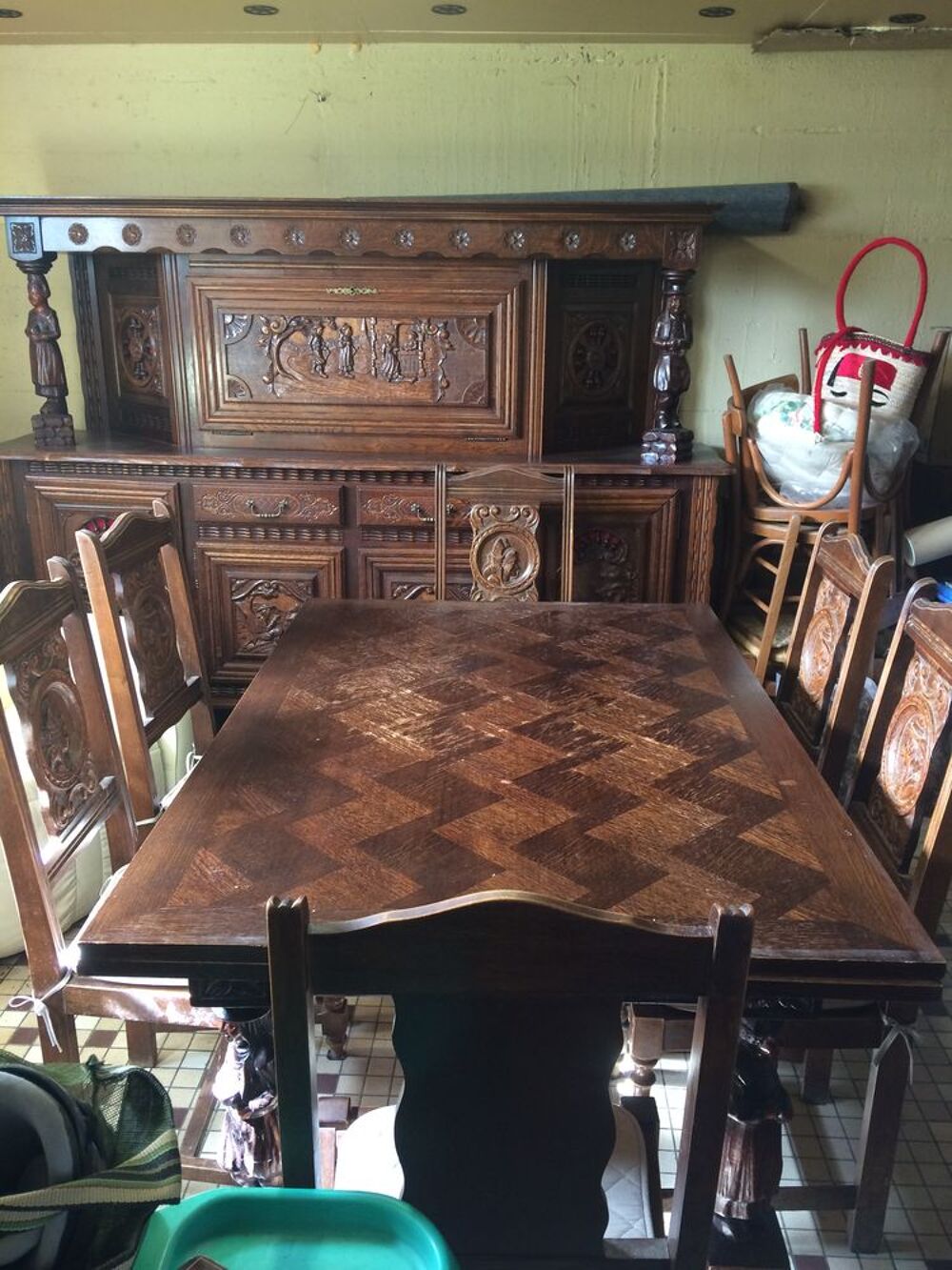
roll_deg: -1.0
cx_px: 476
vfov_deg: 61.7
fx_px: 1063
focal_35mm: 29
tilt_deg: -21.4
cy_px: 635
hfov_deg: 48.2
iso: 160
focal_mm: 4.15
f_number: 2.2
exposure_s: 1/33
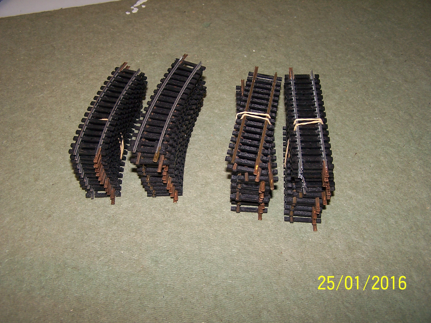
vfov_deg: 37.7
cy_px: 162
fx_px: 473
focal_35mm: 38
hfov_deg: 49.0
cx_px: 216
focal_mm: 6.3
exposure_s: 1/60
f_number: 2.8
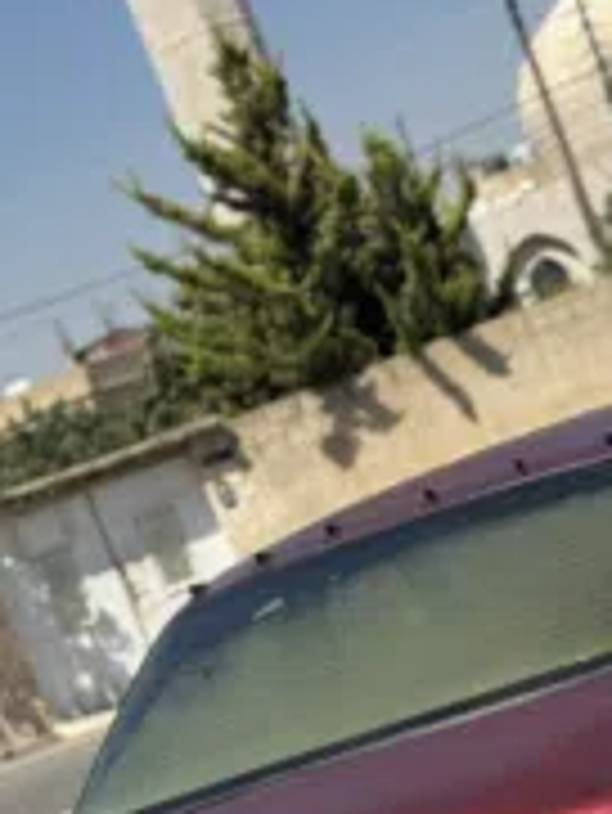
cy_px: 697
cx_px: 531
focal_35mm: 106
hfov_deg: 13.9
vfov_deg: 18.3
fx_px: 2496
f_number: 1.78
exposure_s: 1/5848
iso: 64
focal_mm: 6.76
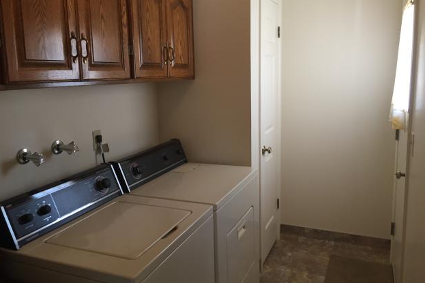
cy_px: 130
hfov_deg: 60.3
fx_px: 366
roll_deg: +1.8
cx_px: 210
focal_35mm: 31
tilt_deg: -7.8
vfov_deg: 42.3
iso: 100
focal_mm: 4.15
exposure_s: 1/30
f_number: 2.2
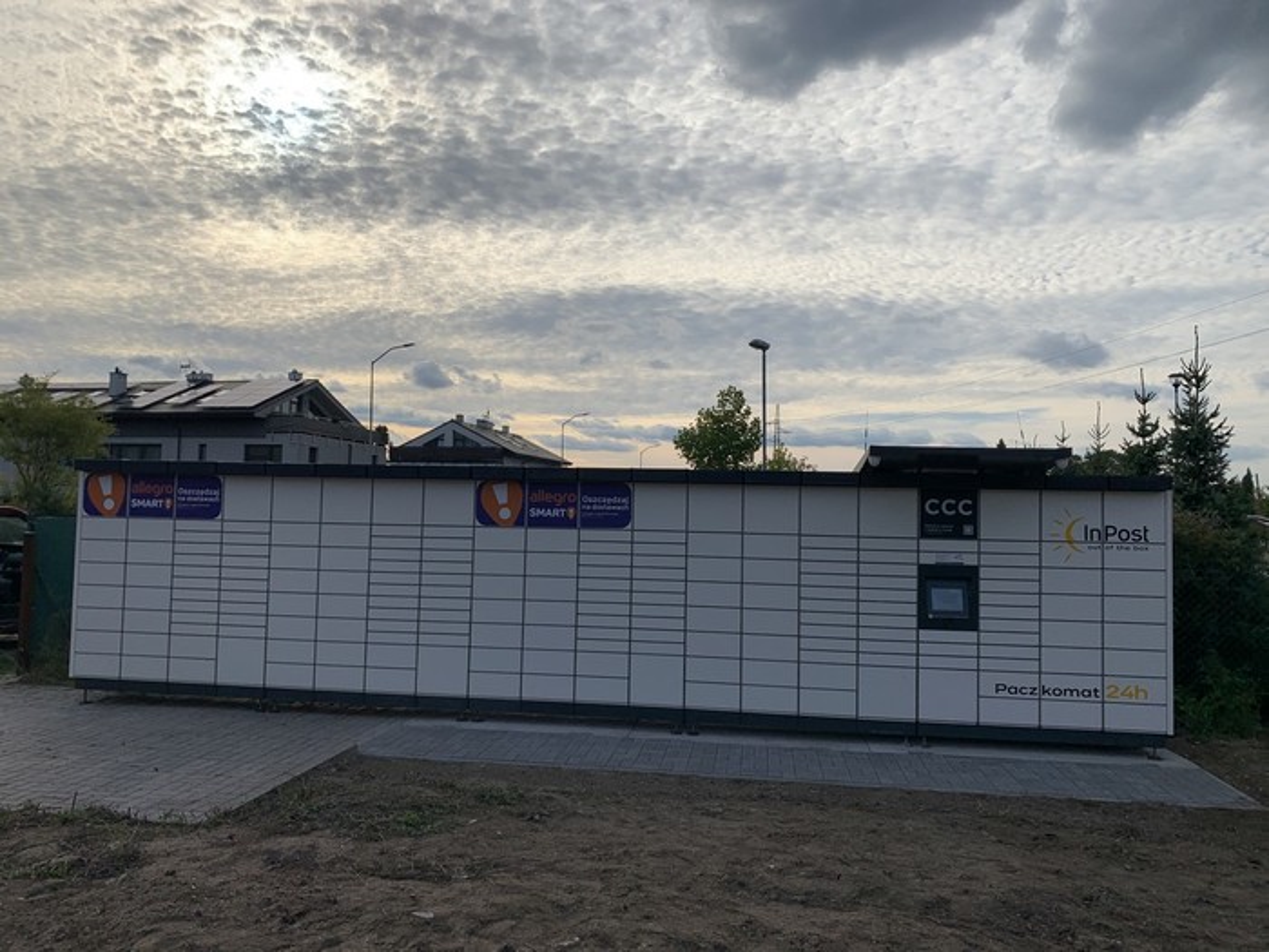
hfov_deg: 67.3
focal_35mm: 26
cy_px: 476
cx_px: 634
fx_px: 953
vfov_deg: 53.1
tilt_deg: +6.0
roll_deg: -1.8
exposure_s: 1/5128
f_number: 1.8
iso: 25
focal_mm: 4.25
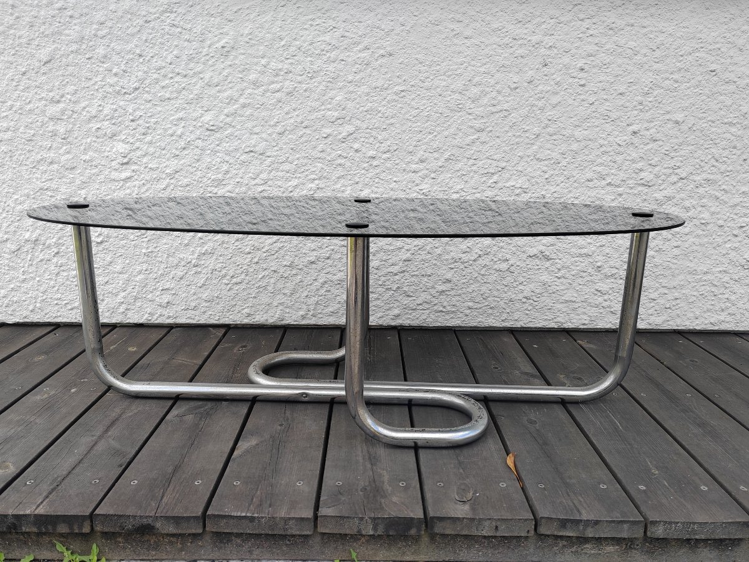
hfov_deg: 65.3
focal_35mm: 27
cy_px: 281
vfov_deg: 51.4
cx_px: 374
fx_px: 584
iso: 100
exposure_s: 1/640
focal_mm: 5.52
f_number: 1.9
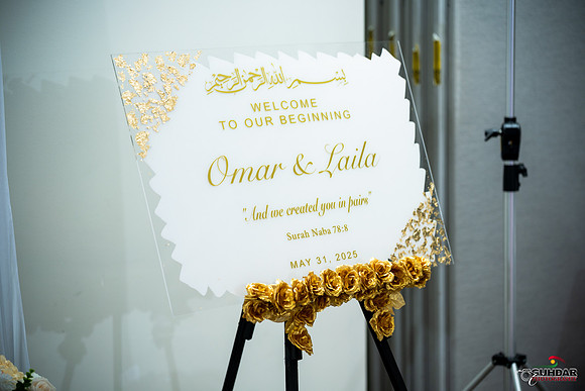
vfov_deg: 15.7
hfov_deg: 23.4
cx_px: 292
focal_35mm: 87
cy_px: 196
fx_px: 1414
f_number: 2
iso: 640
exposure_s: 1/200
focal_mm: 87
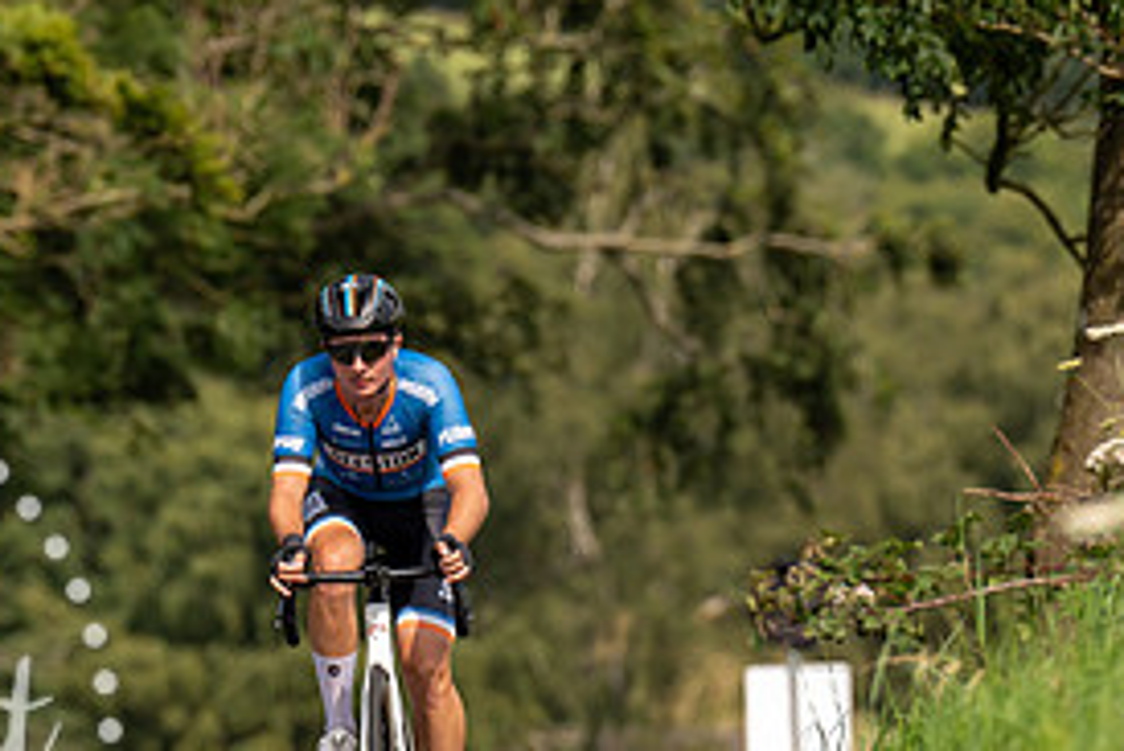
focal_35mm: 586
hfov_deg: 3.5
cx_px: 466
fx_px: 18305
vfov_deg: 2.3
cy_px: 727
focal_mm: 200
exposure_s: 1/1000
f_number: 4
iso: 100
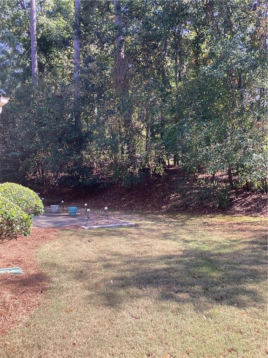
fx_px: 320
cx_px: 134
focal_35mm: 31
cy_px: 179
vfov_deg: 58.4
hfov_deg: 45.4
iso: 25
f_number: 2.4
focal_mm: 3.3
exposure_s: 1/121
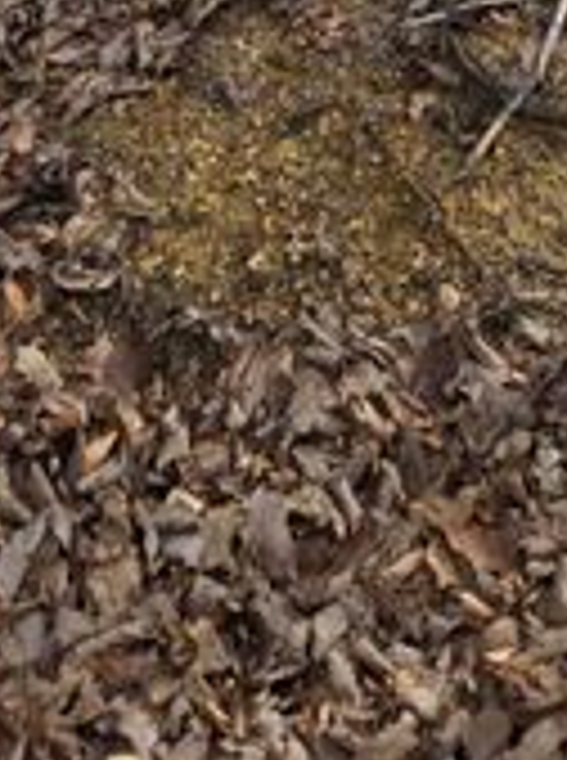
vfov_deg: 16.6
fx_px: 1995
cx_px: 414
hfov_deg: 16.1
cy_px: -735
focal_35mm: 91
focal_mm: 5.4
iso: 25
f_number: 1.8
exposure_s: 1/1321
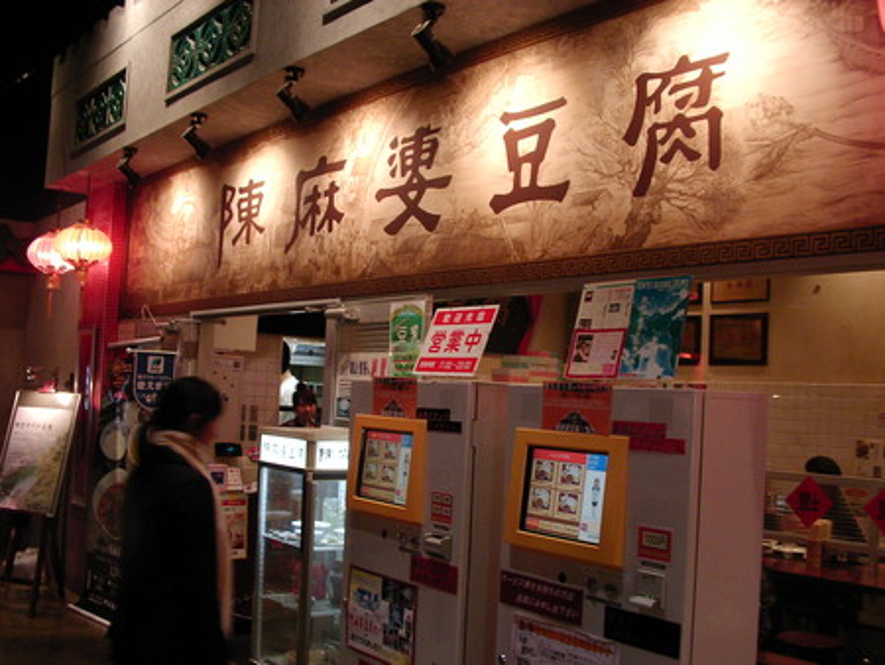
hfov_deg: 49.0
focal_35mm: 38
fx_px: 972
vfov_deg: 37.8
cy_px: 332
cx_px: 442
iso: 100
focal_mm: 5.8
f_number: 3.5
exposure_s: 1/8
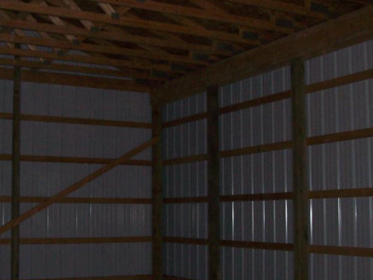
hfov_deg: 32.6
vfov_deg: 24.8
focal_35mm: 59
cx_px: 155
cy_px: 147
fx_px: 636
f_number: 2.7
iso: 200
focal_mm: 6
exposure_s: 1/64
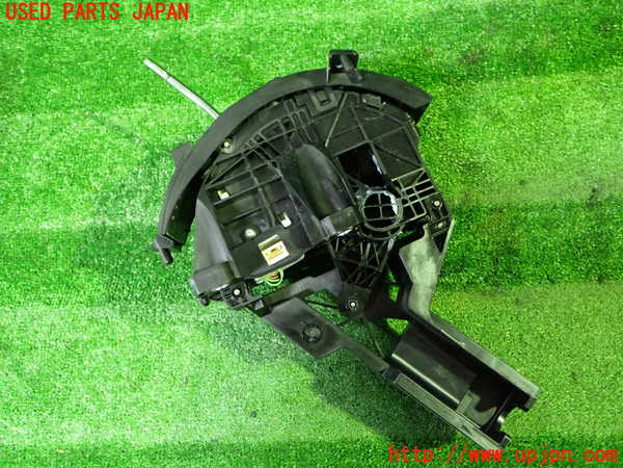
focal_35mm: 30
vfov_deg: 46.8
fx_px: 540
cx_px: 312
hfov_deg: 60.0
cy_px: 234
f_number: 2.3
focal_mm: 5.4
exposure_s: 1/25
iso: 800
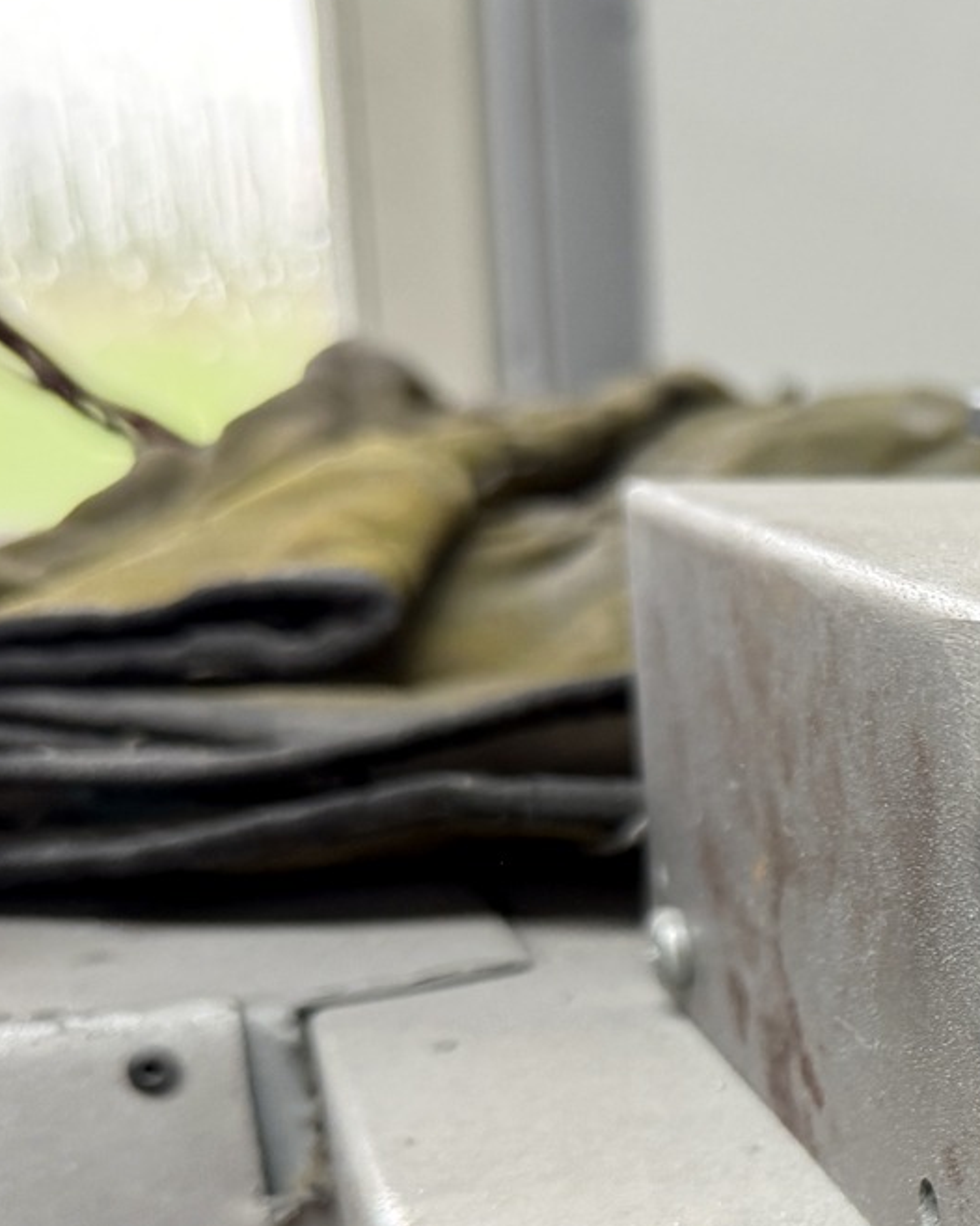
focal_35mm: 57
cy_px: 881
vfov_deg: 32.6
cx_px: 1273
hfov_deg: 23.6
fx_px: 2068
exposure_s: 1/100
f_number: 1.78
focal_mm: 6.76
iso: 200
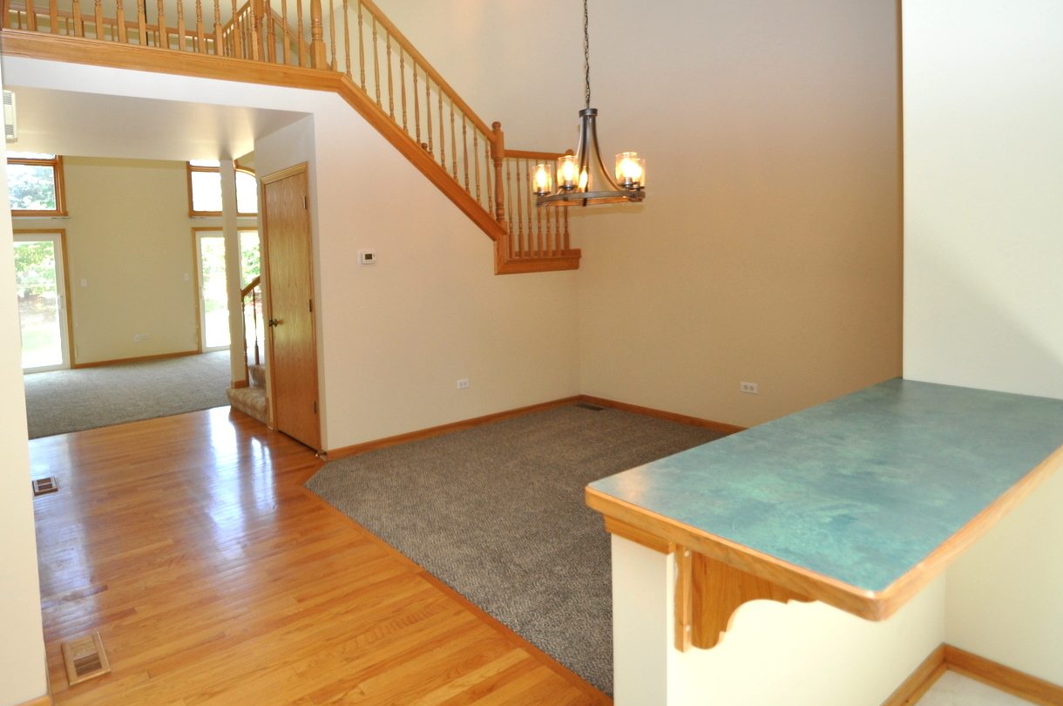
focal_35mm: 20
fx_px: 590
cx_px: 374
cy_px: 289
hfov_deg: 81.8
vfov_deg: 61.3
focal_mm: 10
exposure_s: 1/60
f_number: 4
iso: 400
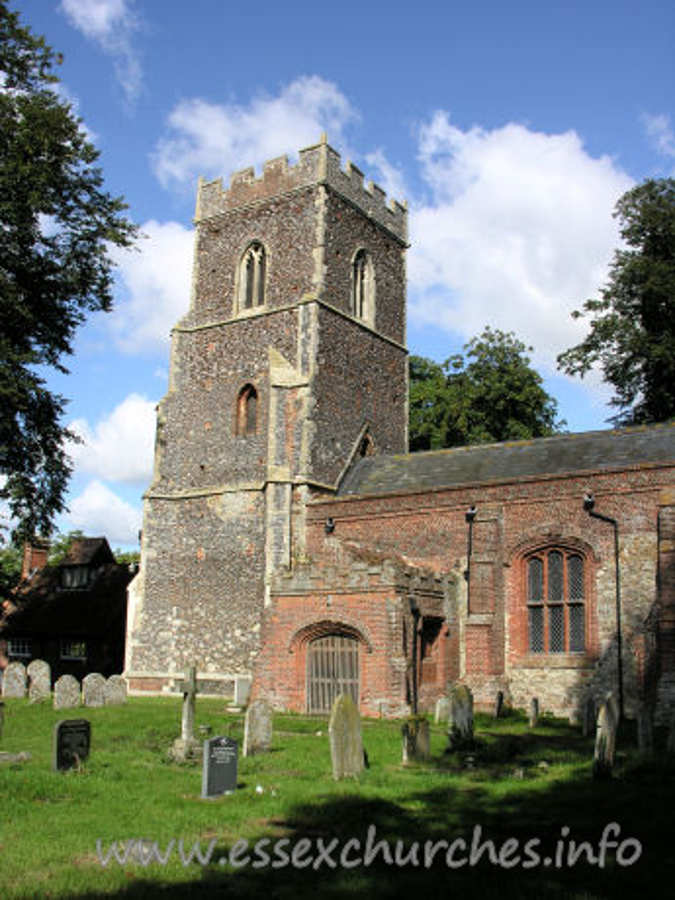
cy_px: 450
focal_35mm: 35
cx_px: 338
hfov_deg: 40.7
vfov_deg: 52.6
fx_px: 910
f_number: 6.3
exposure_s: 1/225
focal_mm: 8.9
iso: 50
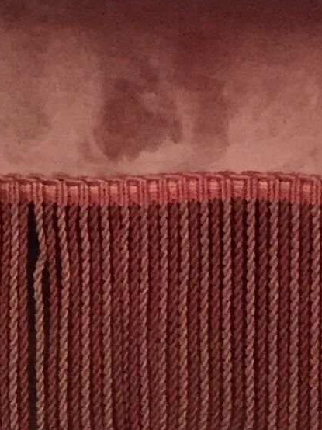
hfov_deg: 8.5
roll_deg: +1.0
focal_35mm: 171
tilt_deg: -7.2
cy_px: -442
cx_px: -175
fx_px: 2123
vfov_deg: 10.6
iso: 250
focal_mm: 4.15
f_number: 2.2
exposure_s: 1/33
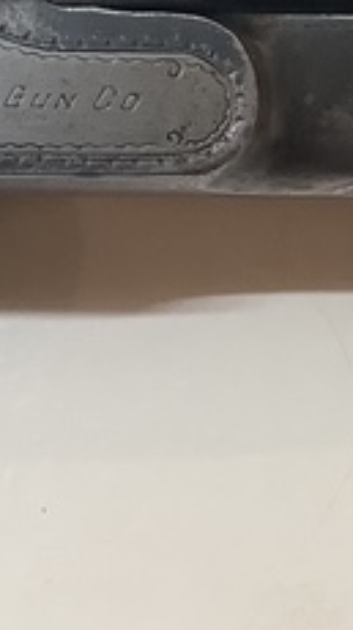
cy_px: 36
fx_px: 1568
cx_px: -90
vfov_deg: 22.0
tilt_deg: -73.8
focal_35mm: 94
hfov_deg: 12.5
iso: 80
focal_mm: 3.3
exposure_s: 1/60
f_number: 2.4
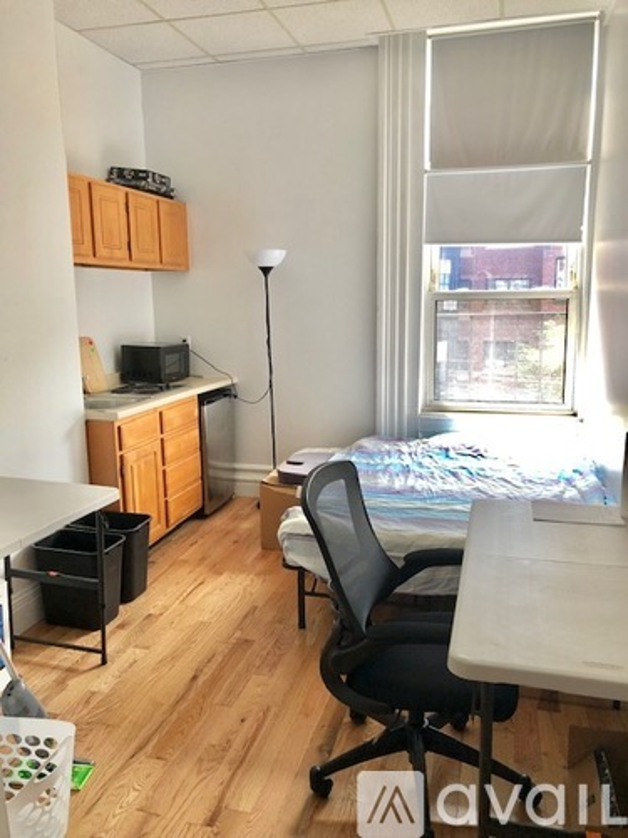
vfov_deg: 63.4
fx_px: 677
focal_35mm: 28
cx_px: 314
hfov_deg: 49.7
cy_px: 419
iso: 25
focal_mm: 3.99
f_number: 1.8
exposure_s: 1/40
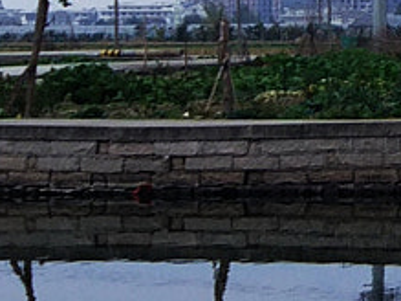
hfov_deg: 9.5
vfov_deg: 7.1
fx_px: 2373
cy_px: -125
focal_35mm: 205
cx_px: 505
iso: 101
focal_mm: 4.26
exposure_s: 1/1275
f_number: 2
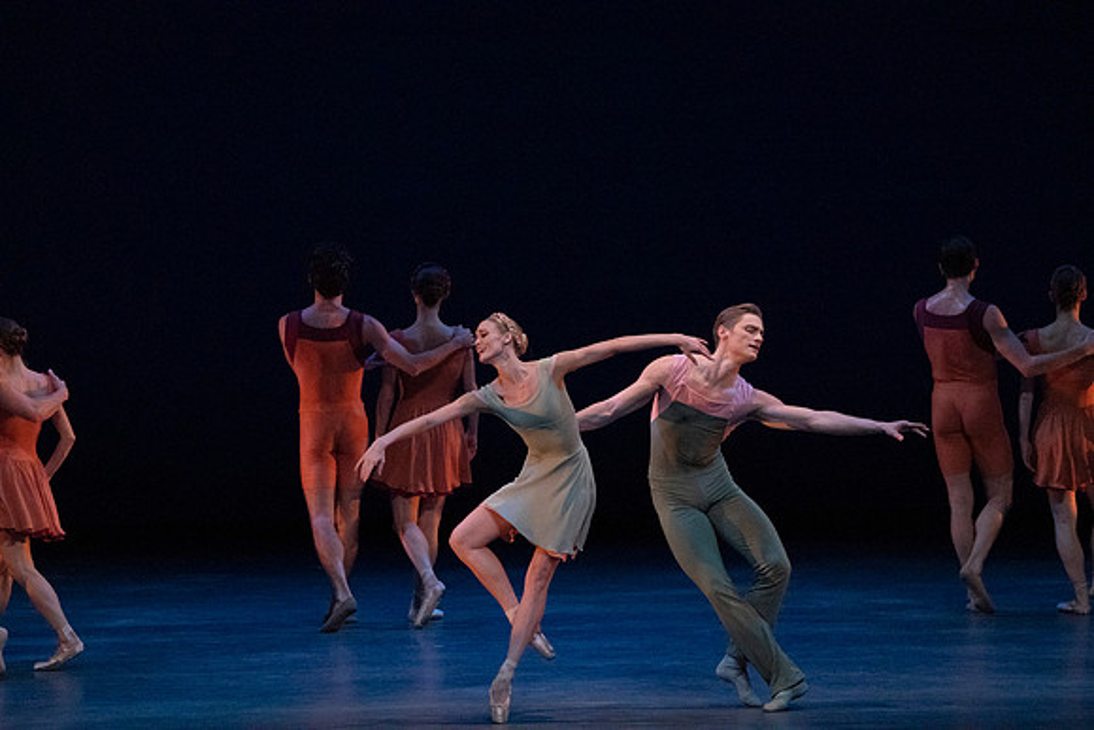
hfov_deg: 7.3
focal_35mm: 282
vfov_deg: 4.9
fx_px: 8571
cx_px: 547
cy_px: 365
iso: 16000
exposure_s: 1/400
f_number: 7.1
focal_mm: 282
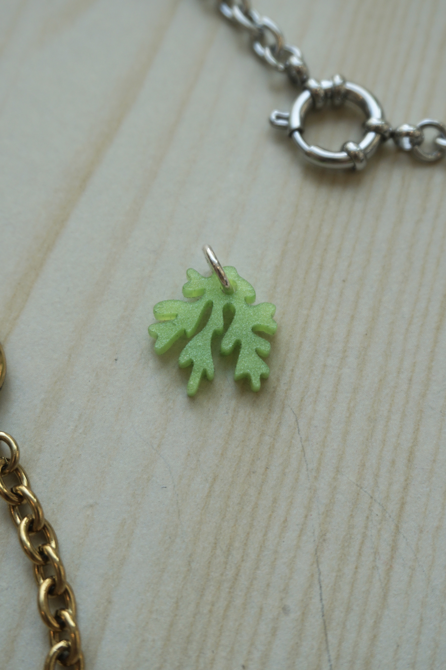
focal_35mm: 40
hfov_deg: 33.0
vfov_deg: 47.9
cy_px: 335
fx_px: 753
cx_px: 223
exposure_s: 1/160
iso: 125
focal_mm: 27
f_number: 4.5
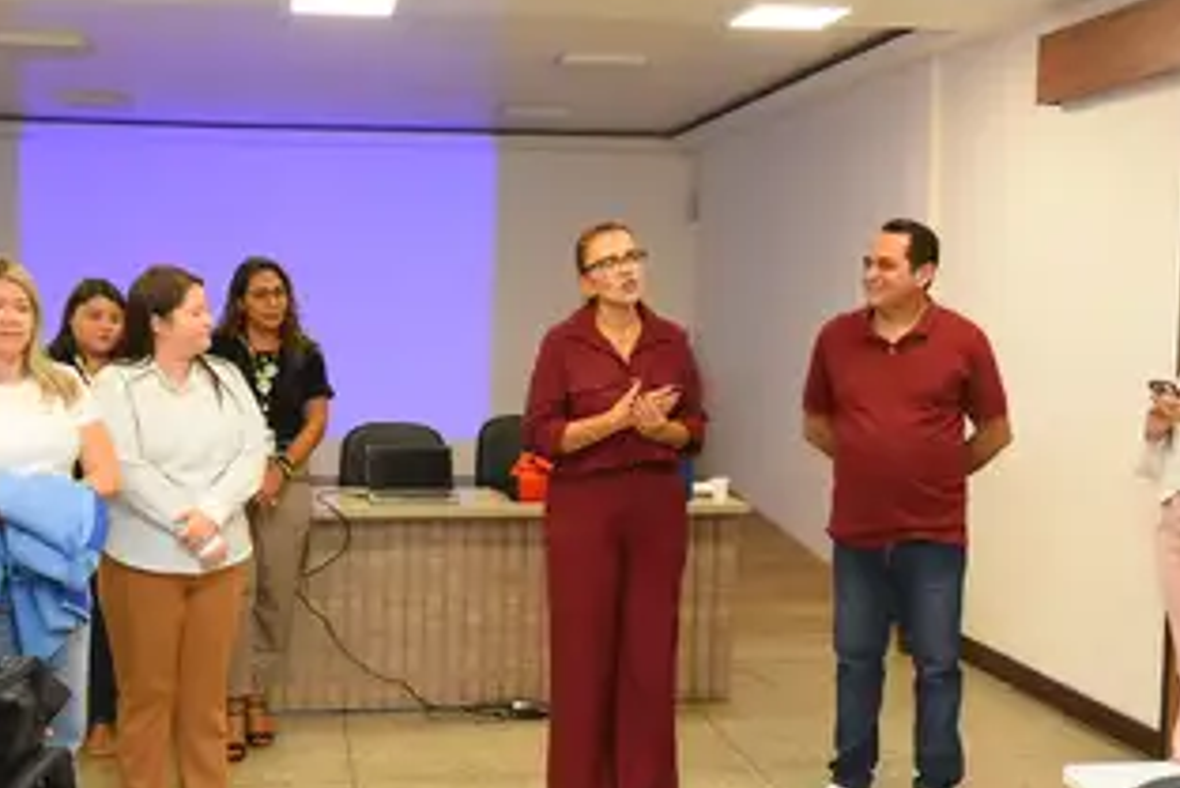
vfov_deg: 29.2
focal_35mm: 46
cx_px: 490
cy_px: 466
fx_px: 1508
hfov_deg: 42.6
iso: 1600
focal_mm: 24
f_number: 3.5
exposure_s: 1/125
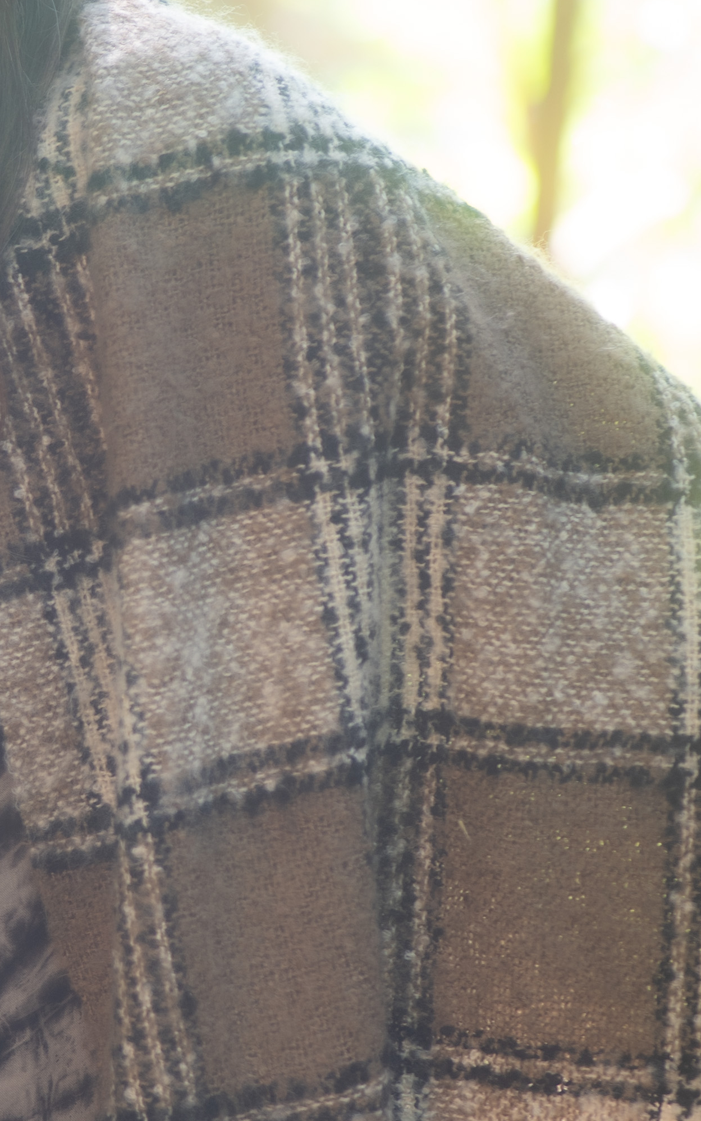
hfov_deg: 8.5
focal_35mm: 153
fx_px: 4676
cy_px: 746
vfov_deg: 13.7
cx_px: -125
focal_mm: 50
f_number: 1.8
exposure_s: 1/30
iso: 100
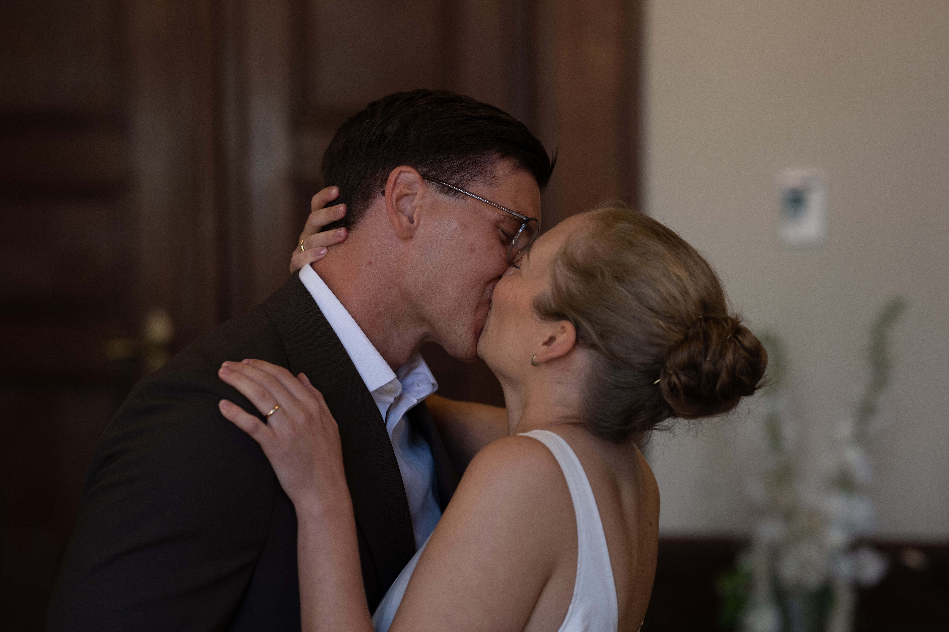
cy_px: 316
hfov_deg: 23.9
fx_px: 2241
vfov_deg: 16.1
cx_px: 474
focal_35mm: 85
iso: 500
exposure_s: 1/160
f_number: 2.8
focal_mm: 85
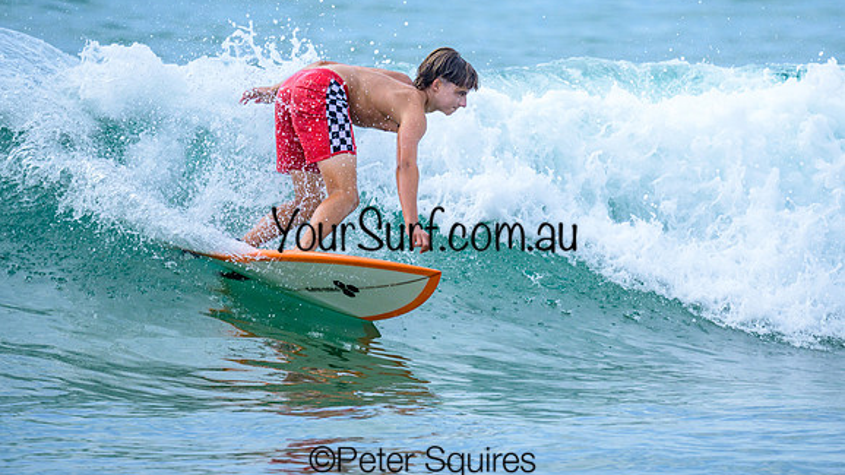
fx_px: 25294
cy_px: 156
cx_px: 430
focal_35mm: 1129
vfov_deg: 1.1
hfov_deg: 1.9
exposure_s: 1/3200
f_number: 6.3
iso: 500
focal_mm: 800
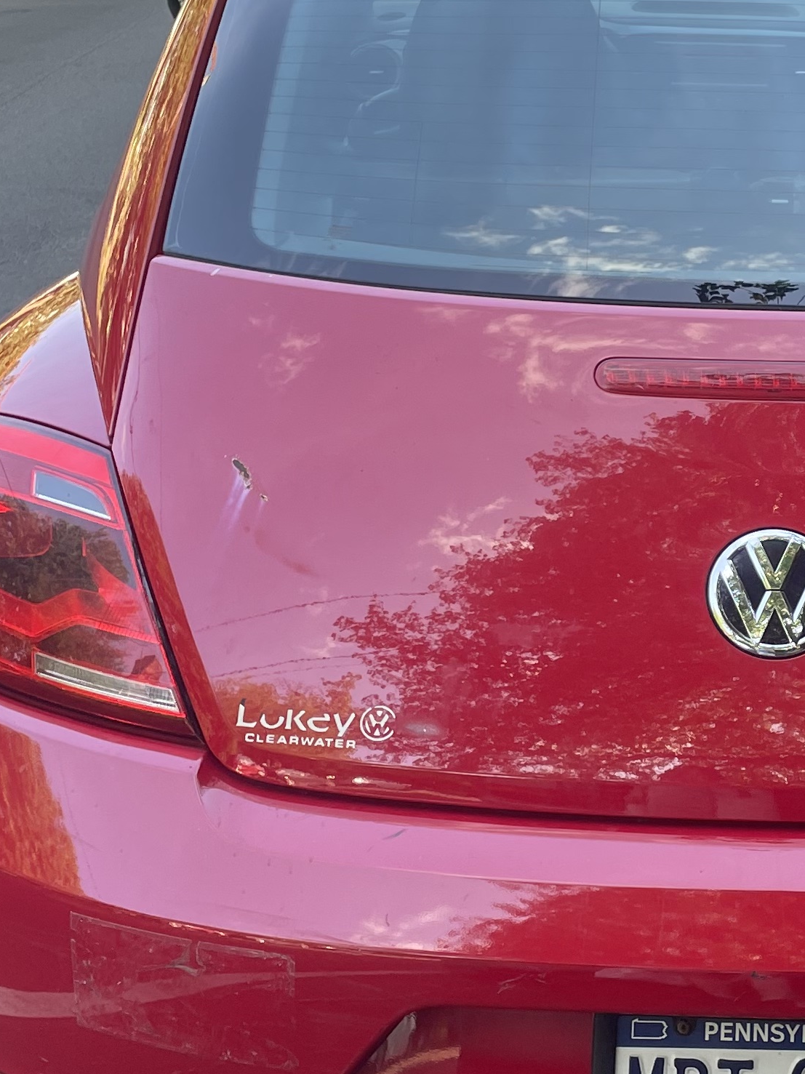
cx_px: 694
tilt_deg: -18.5
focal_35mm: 71
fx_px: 2202
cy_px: 484
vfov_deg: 27.4
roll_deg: +1.7
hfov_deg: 20.4
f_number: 1.6
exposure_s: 1/129
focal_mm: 4.2
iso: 32
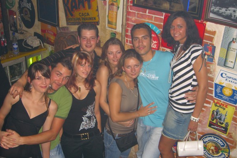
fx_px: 263
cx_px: 118
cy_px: 80
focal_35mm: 40
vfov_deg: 33.4
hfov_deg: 48.5
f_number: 2.8
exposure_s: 1/60
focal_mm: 7.9
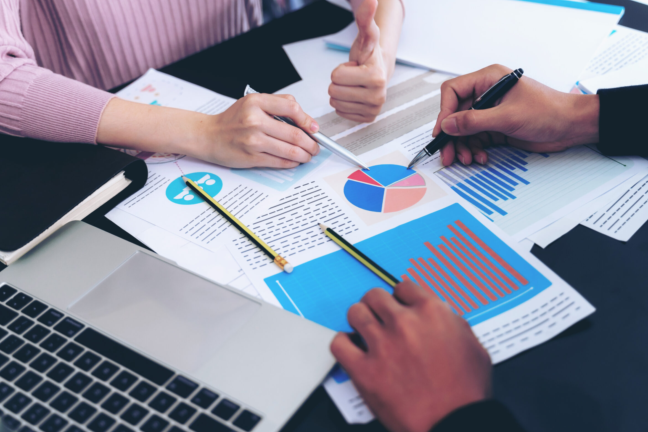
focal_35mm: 48
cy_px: 211
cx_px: 321
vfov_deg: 28.1
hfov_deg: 41.1
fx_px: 864
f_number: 2.8
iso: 400
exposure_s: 1/160
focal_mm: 44
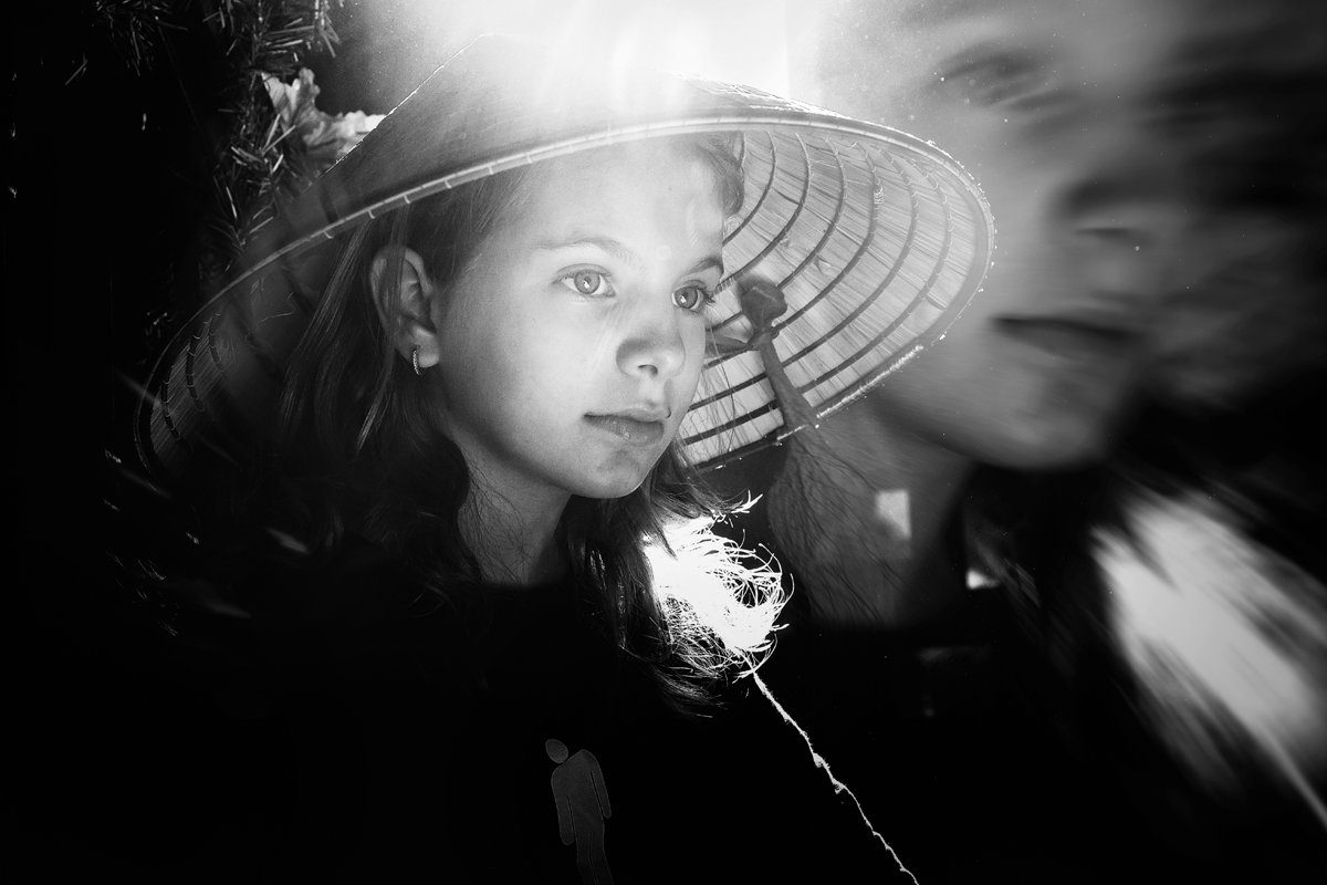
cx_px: 664
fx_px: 1824
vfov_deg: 27.3
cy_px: 442
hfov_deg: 40.0
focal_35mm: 50
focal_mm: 33
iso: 800
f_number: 5
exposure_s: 1/500
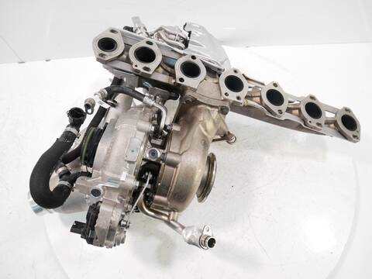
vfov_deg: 56.8
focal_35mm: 24
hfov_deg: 71.6
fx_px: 258
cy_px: 140
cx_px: 186
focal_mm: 12
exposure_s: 1/60
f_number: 3.5
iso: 640
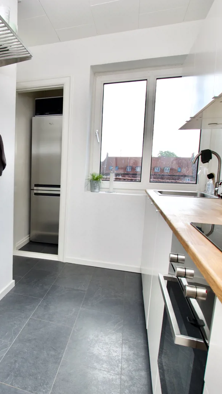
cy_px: 200
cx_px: 14
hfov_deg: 42.8
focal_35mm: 24
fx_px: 251
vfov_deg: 76.3
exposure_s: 1/100
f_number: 6.3
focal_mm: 10
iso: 100
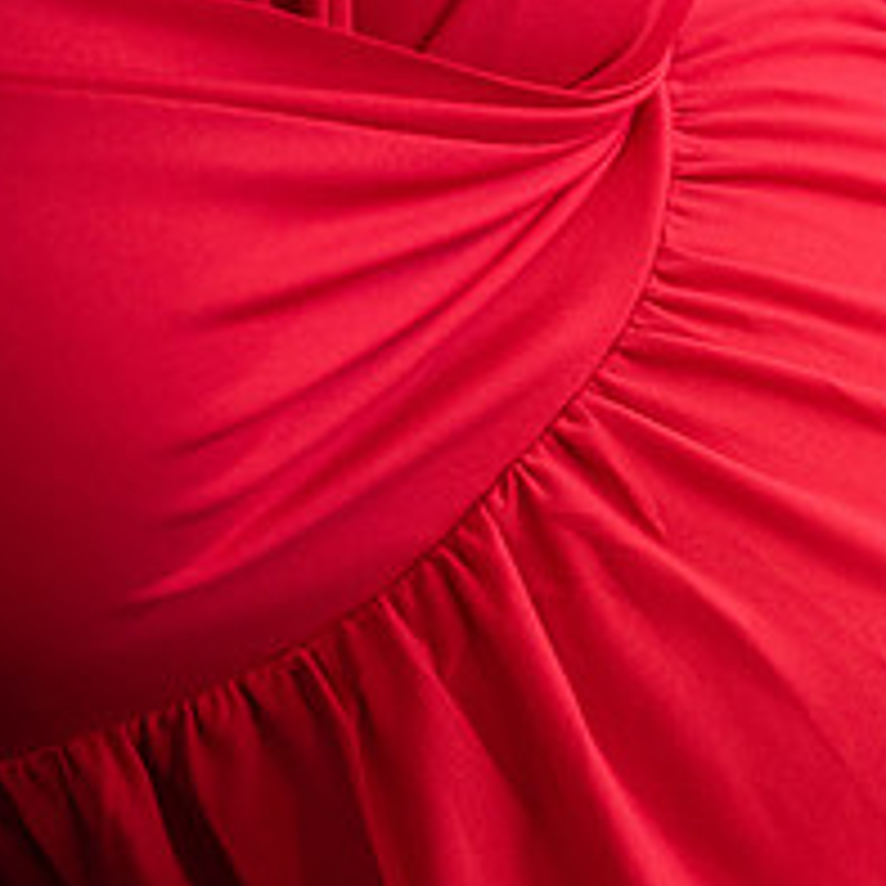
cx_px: 1178
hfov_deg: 11.0
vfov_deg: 11.3
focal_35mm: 155
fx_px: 4488
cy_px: 465
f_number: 2.8
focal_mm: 62
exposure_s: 1/400
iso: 1000
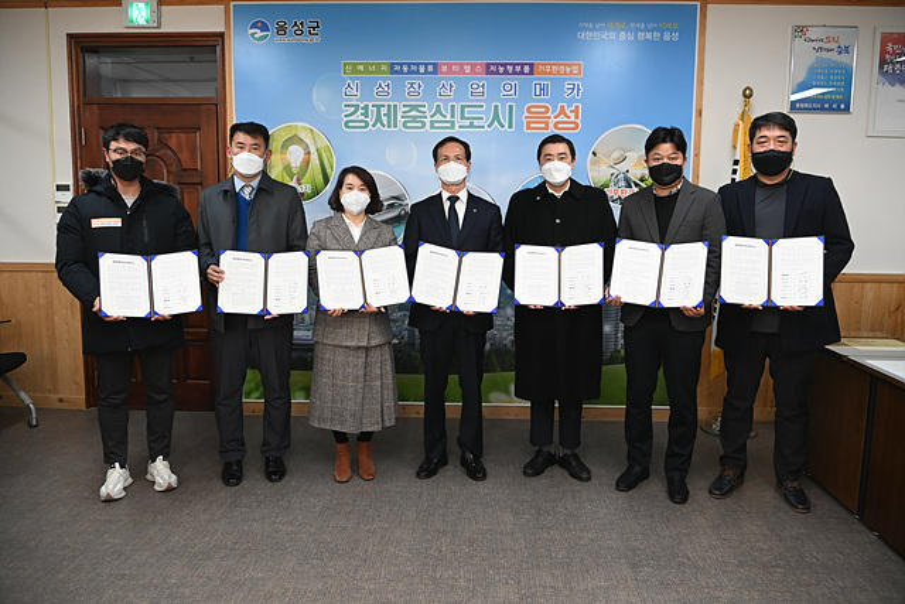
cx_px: 452
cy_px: 302
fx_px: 729
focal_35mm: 29
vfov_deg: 45.0
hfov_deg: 63.6
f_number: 5
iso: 3200
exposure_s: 1/200
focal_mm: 29
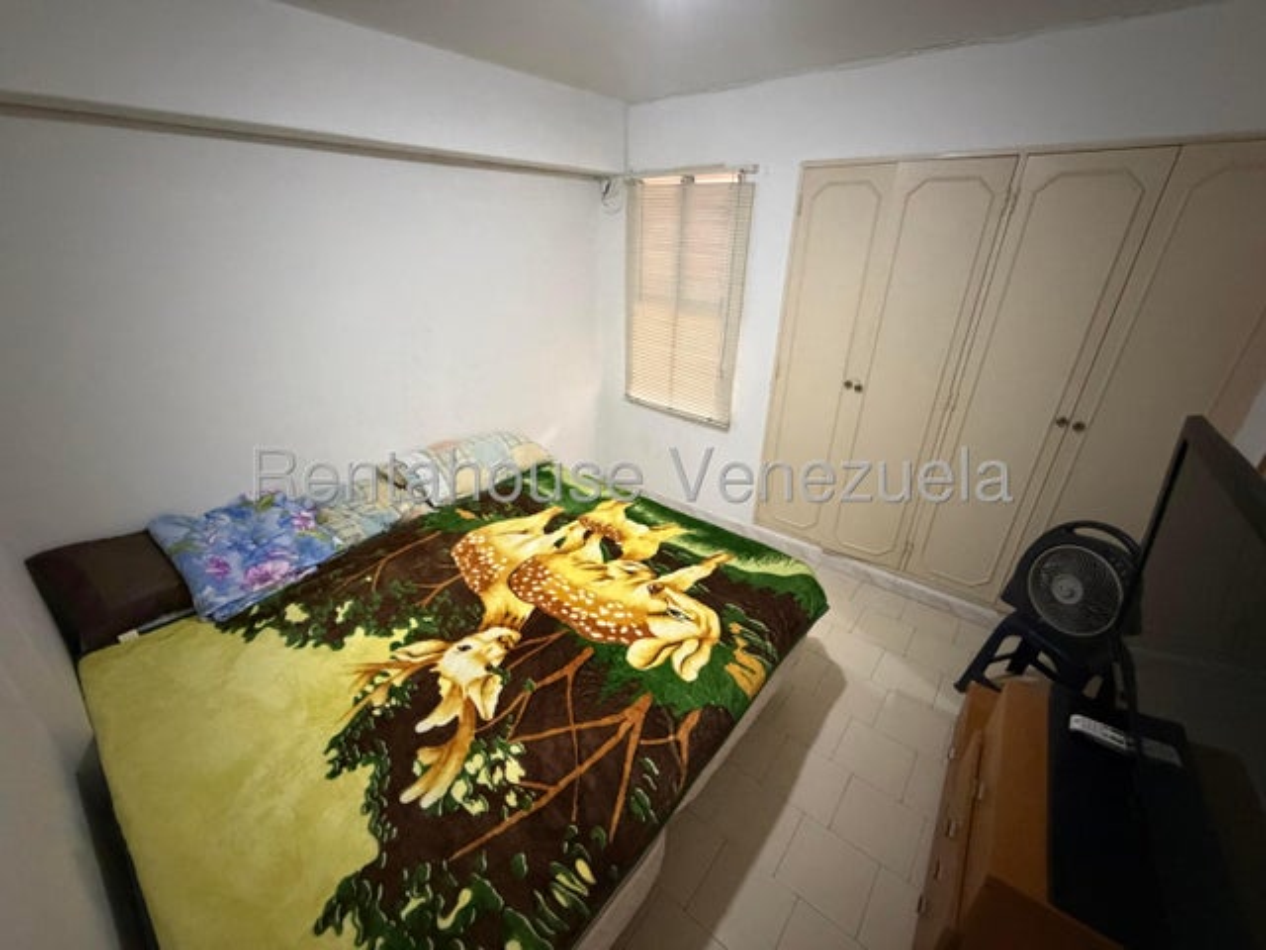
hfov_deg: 102.1
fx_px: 512
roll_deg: -0.5
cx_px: 633
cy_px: 475
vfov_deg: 85.7
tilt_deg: -25.8
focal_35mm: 14
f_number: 2.2
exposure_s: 1/40
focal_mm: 2.22
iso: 1250
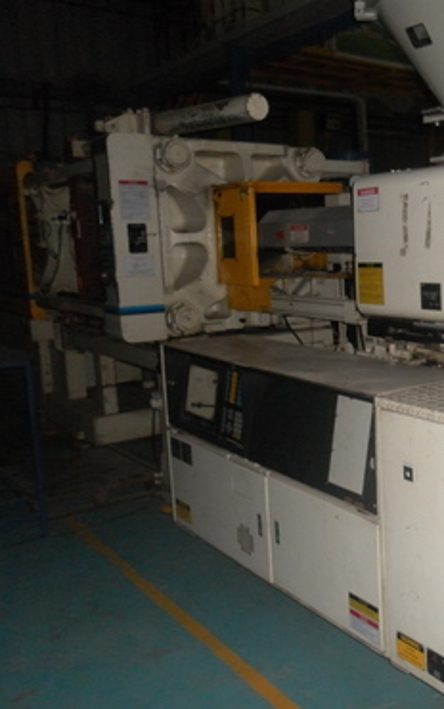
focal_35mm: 40
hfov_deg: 30.3
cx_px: 415
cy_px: 353
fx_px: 774
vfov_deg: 49.3
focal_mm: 4.9
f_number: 3.2
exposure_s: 1/50
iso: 250
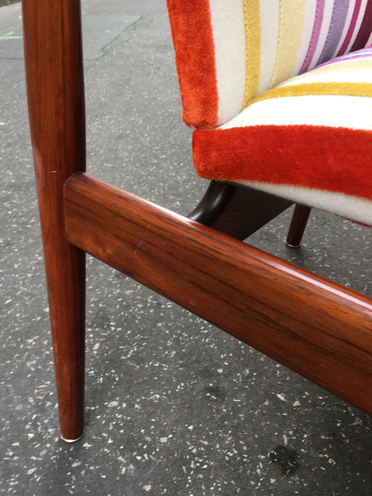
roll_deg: -2.5
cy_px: 251
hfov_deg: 44.1
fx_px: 458
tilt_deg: -30.1
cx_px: 170
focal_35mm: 32
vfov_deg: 56.8
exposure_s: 1/50
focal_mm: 4.15
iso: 25
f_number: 2.2
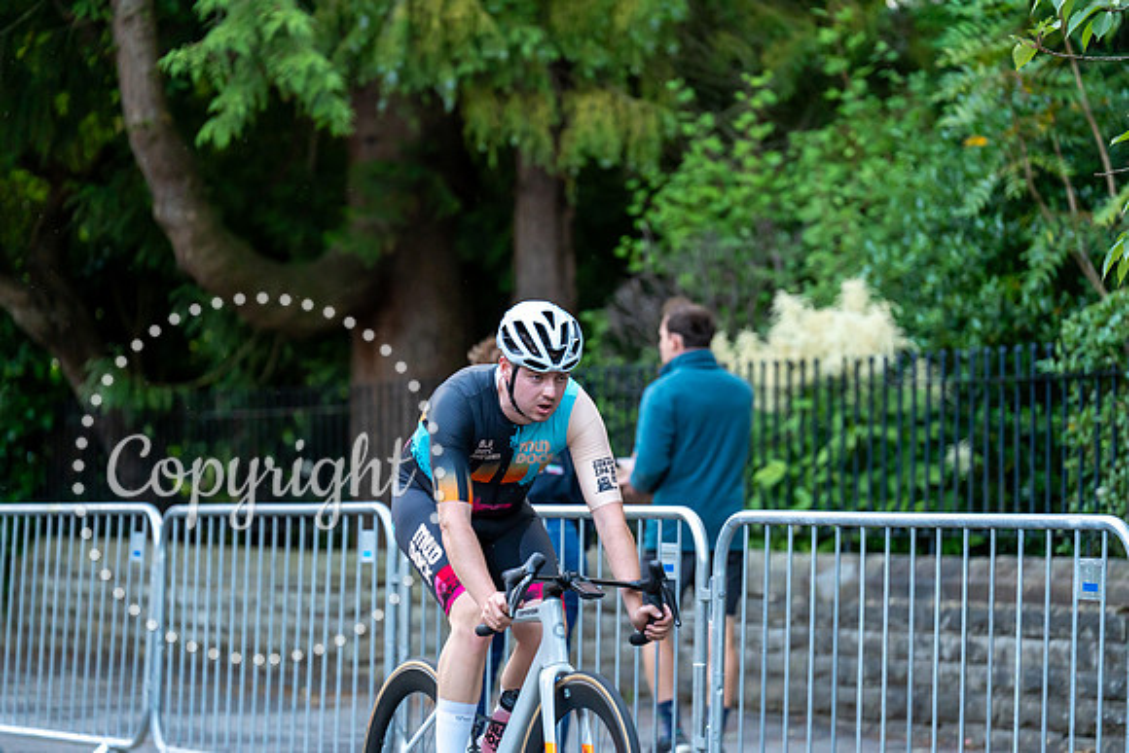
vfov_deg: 9.0
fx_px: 4799
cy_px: 376
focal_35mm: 153
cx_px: 564
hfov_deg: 13.4
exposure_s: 1/1000
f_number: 2.8
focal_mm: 153
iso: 2500
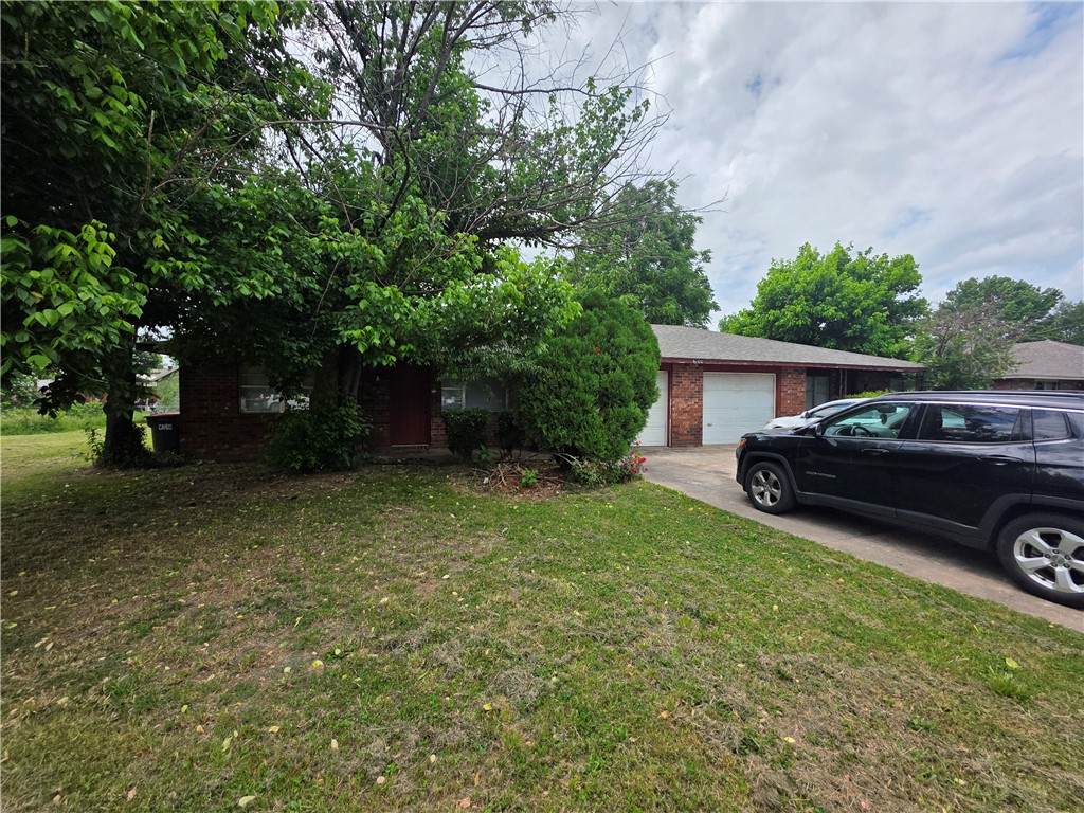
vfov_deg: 89.9
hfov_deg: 106.2
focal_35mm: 13
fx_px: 407
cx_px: 542
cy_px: 406
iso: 40
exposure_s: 1/2346
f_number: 1.9
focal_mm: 2.2
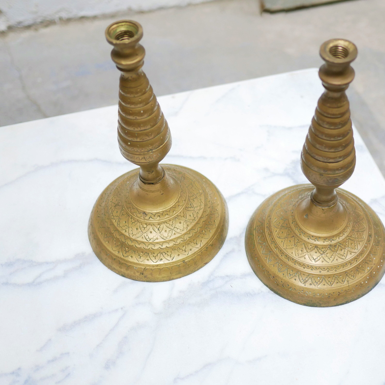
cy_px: 181
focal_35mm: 51
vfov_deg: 33.4
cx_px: 235
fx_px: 642
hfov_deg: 33.3
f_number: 1.7
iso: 640
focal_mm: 20
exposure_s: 1/60
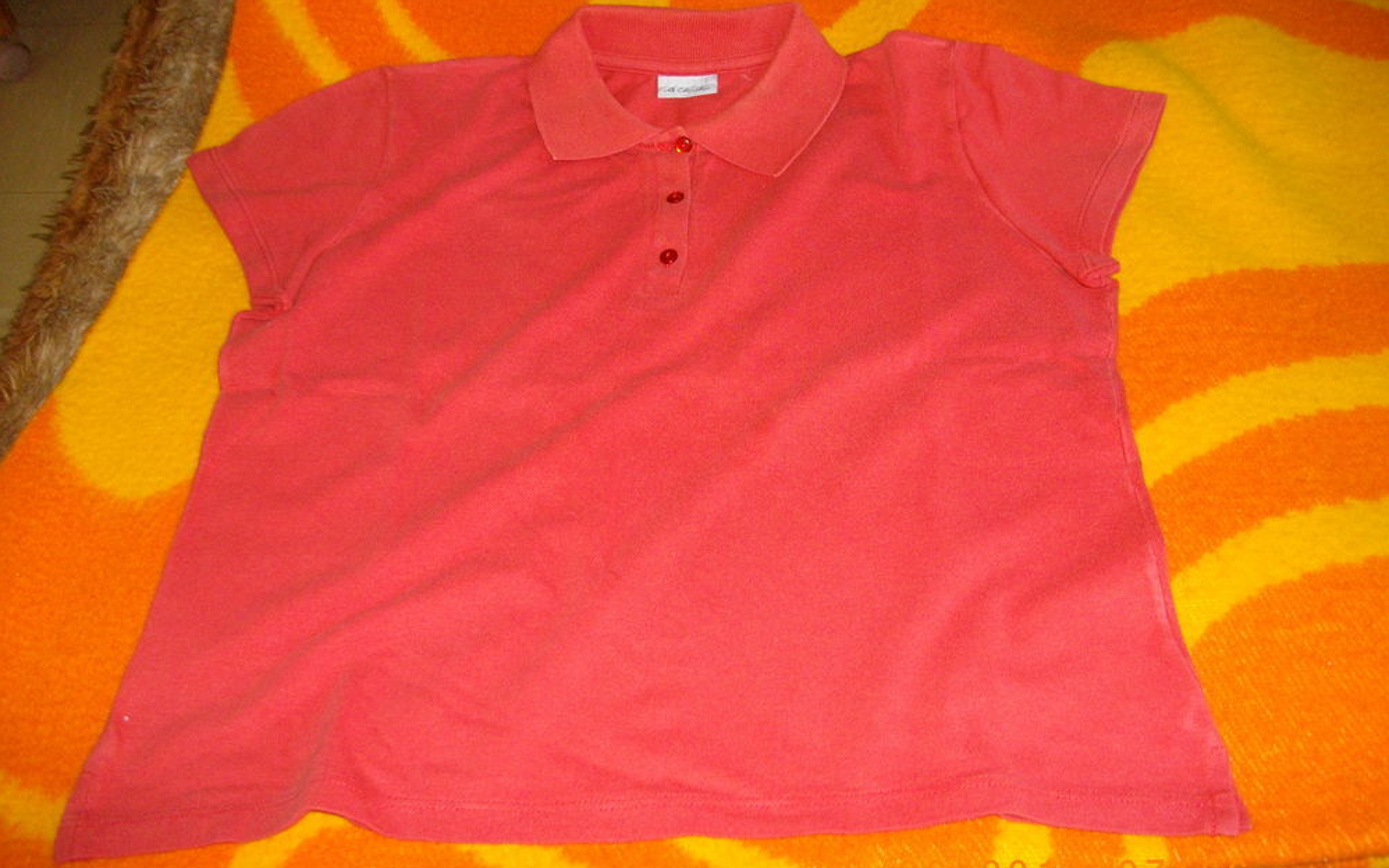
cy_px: 465
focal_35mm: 34
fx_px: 1287
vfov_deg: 37.3
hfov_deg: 56.7
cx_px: 694
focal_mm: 5.7
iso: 200
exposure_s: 1/50
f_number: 2.9
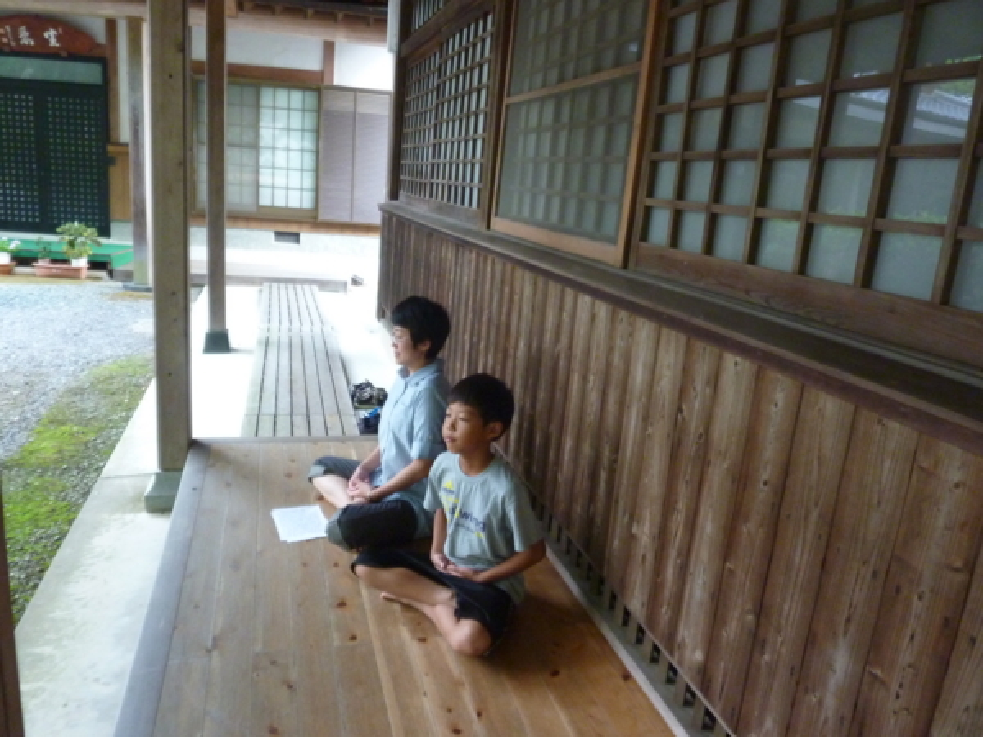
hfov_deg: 69.4
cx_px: 492
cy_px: 368
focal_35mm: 25
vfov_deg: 54.9
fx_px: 710
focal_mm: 4.1
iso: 400
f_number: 3.3
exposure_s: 1/30
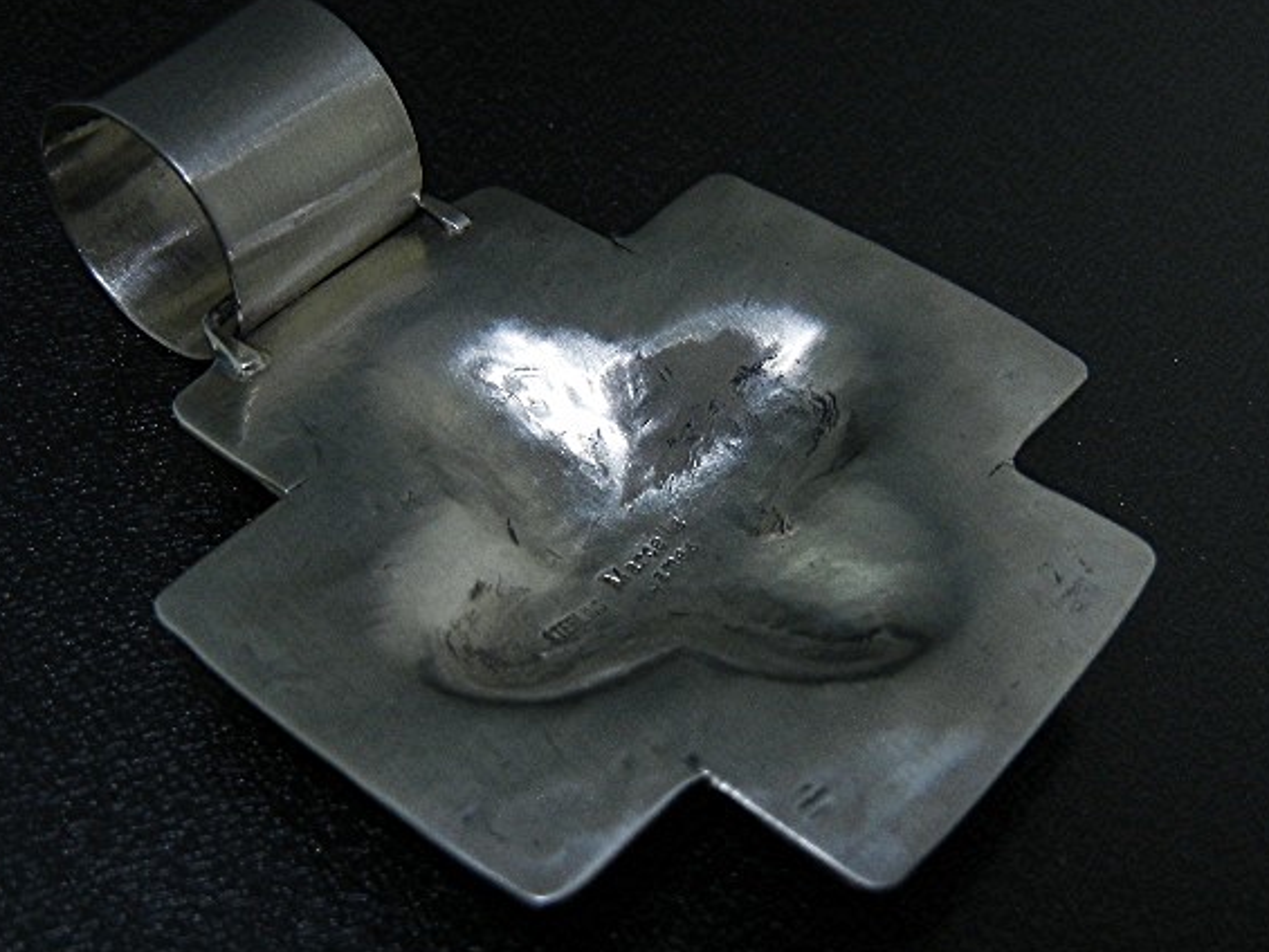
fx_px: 1870
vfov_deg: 28.6
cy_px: 494
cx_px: 618
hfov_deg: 37.5
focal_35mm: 51
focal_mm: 8.1
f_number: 7.6
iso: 200
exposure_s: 1/30
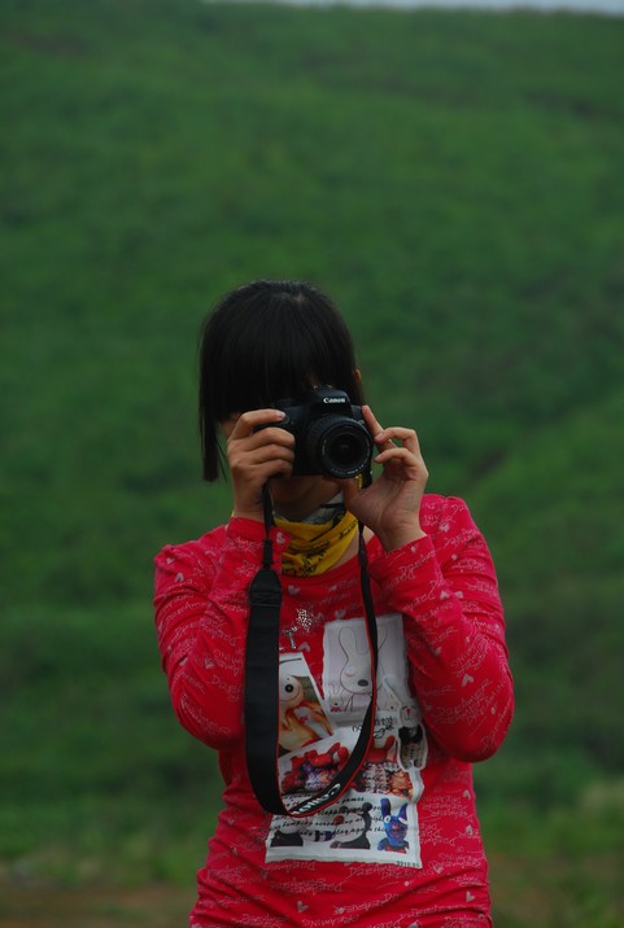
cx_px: 312
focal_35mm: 300
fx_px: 7758
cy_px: 464
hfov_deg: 4.6
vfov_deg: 6.9
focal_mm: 200
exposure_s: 1/160
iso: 100
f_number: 9
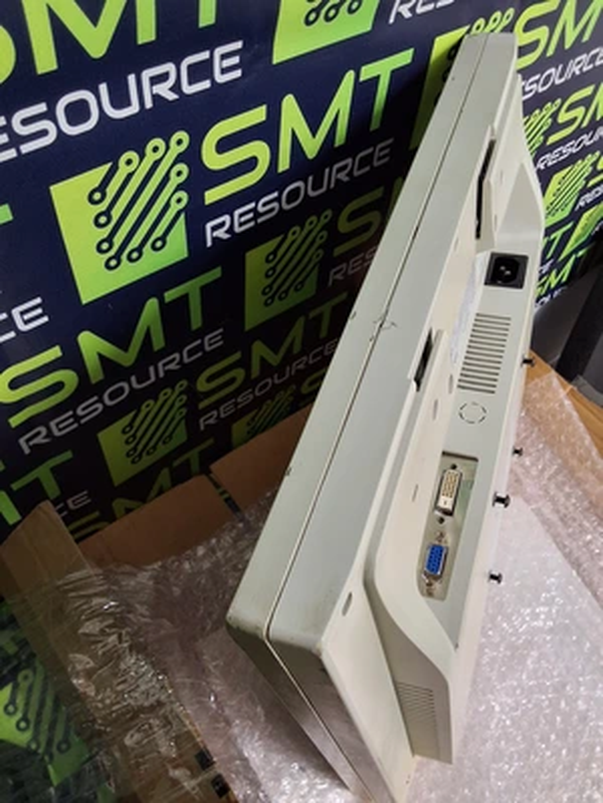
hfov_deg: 49.7
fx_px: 650
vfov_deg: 63.4
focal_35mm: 28
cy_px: 402
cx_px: 302
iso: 160
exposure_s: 1/40
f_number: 1.9
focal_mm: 2.91
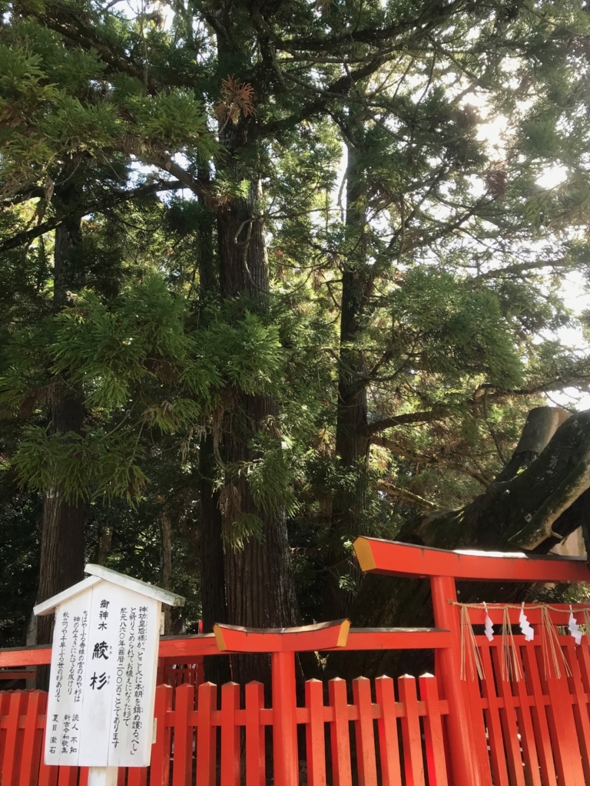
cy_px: 393
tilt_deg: +25.2
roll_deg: +2.7
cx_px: 295
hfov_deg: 49.7
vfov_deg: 63.4
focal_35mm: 28
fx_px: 636
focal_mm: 3.99
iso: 32
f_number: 1.8
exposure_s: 1/120
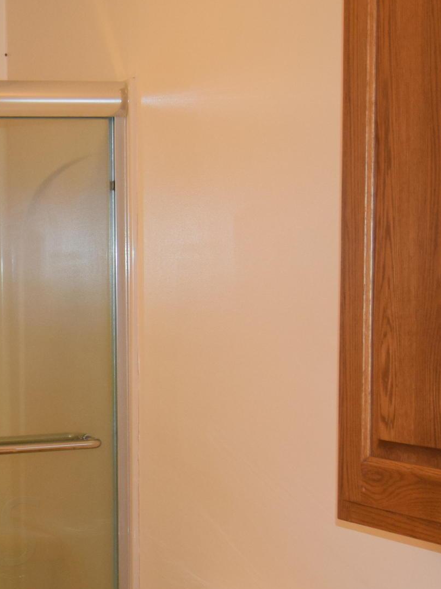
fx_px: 1495
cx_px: -123
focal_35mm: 88
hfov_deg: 16.0
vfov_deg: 21.7
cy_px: 531
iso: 800
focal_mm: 22
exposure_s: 1/80
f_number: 4.5
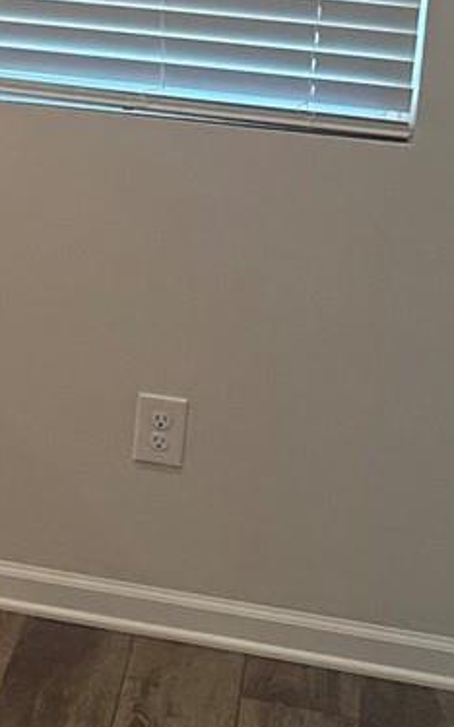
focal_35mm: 139
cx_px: -1013
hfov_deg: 7.8
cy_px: -50
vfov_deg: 14.7
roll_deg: -1.9
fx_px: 2755
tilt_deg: -7.6
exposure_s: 1/120
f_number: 1.78
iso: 160
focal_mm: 6.86
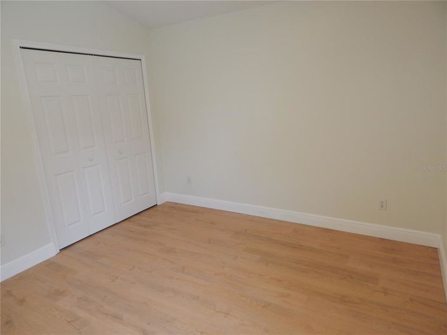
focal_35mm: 22
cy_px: 168
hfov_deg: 76.4
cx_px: 224
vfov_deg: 61.0
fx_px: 284
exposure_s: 1/30
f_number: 3
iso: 140
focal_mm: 4
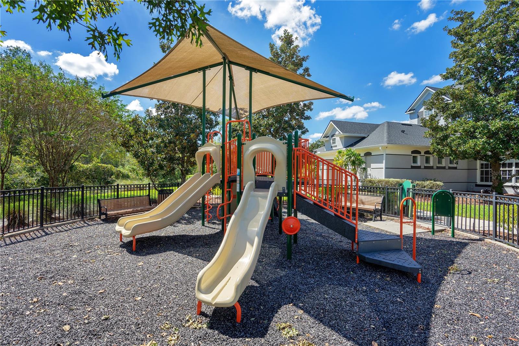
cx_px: 260
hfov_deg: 96.7
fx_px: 231
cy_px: 173
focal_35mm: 16
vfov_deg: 73.7
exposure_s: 1/200
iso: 100
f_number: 7.1
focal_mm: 16
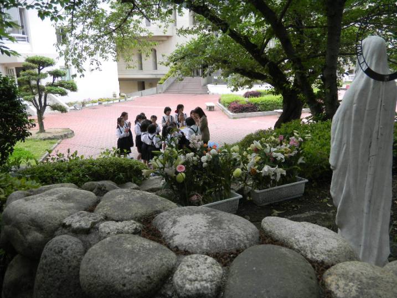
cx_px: 198
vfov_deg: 48.2
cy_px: 149
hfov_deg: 61.7
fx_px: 333
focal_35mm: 29
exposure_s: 1/59.8
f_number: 3.9
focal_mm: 5.3
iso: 86
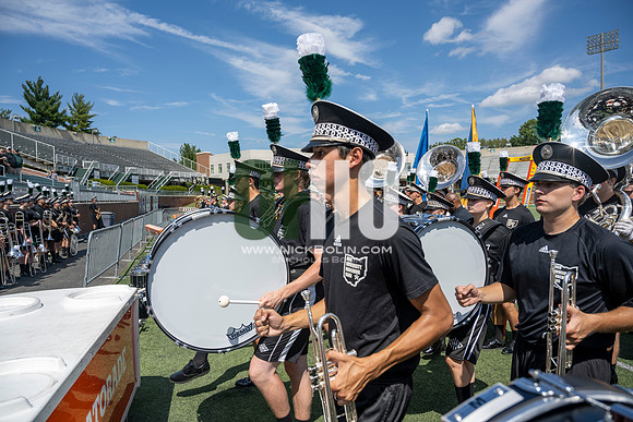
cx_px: 316
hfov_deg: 73.7
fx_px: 422
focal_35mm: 24
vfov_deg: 53.2
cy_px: 211
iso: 200
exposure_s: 1/1600
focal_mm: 24
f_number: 5
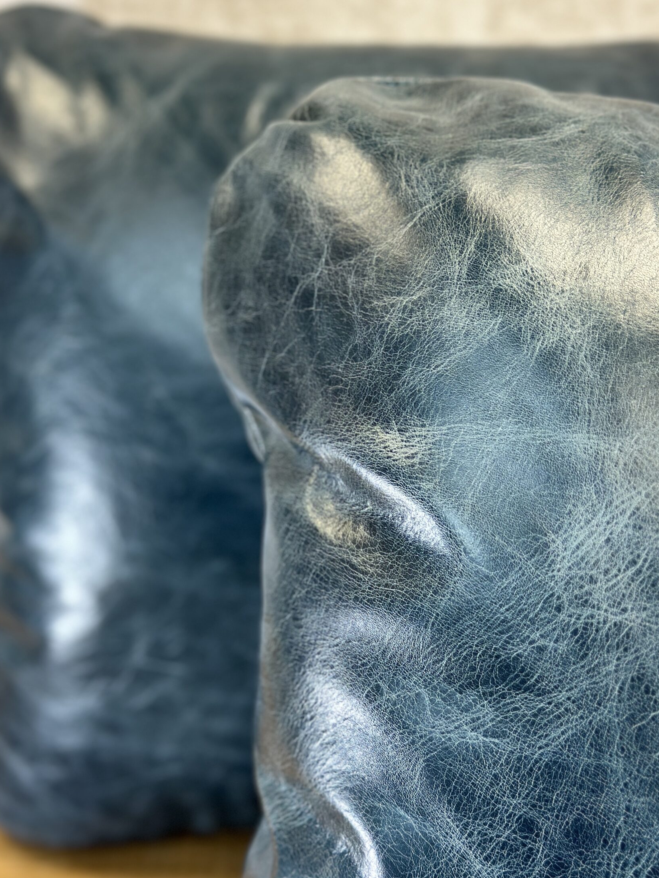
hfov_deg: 26.1
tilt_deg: -20.6
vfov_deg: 34.3
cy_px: 434
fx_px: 1421
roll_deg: +1.5
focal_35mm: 56
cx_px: 297
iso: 100
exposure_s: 1/60
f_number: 1.78
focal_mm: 6.86
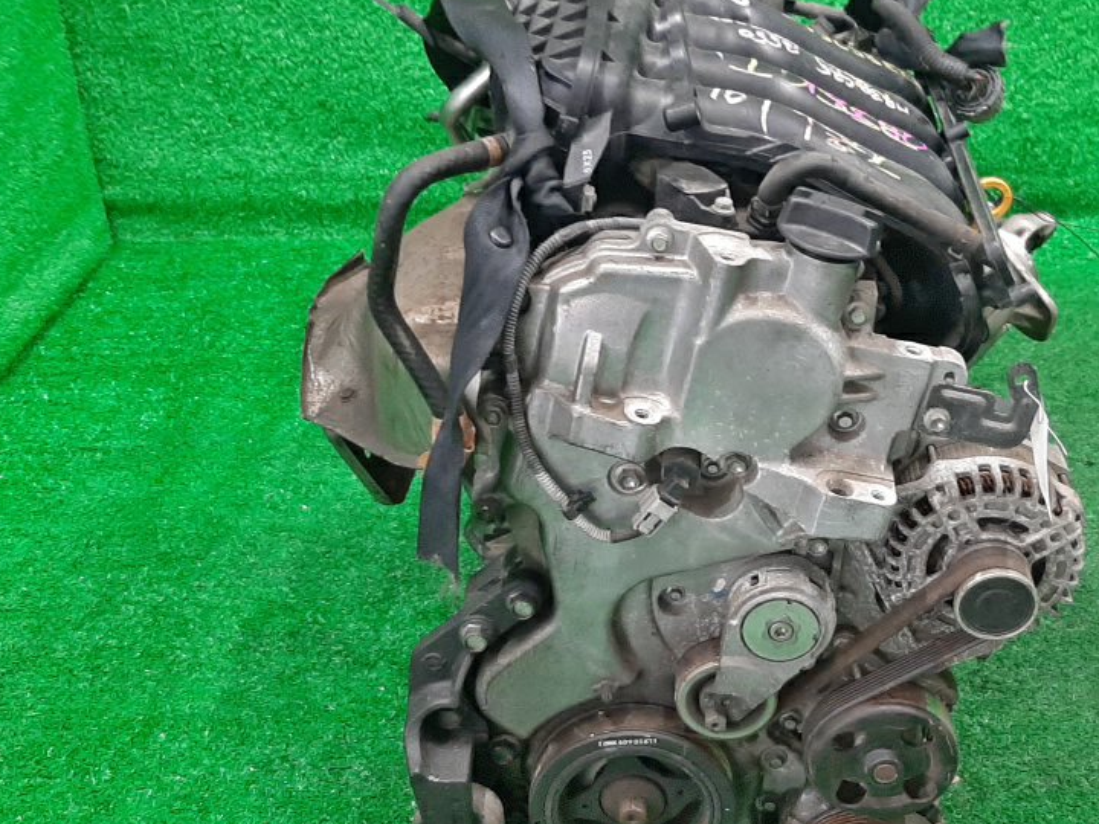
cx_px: 659
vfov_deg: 28.0
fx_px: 1651
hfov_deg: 36.7
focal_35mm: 52
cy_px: 449
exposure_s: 1/50
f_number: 1.7
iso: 193
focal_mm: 3.93
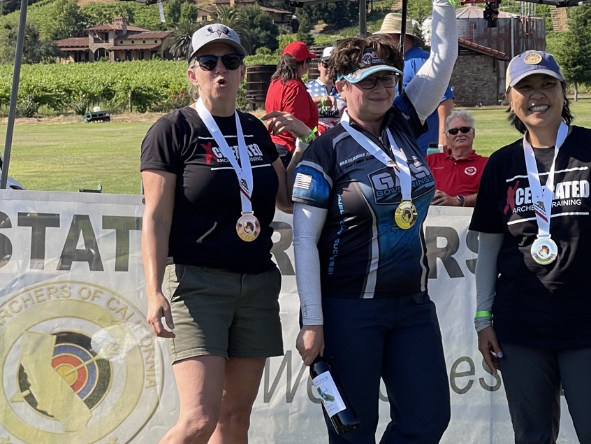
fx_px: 2066
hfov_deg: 16.2
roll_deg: +0.6
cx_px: 395
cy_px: 197
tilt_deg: -3.1
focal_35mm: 121
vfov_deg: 12.3
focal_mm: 7.5
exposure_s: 1/605
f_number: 2.2
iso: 20
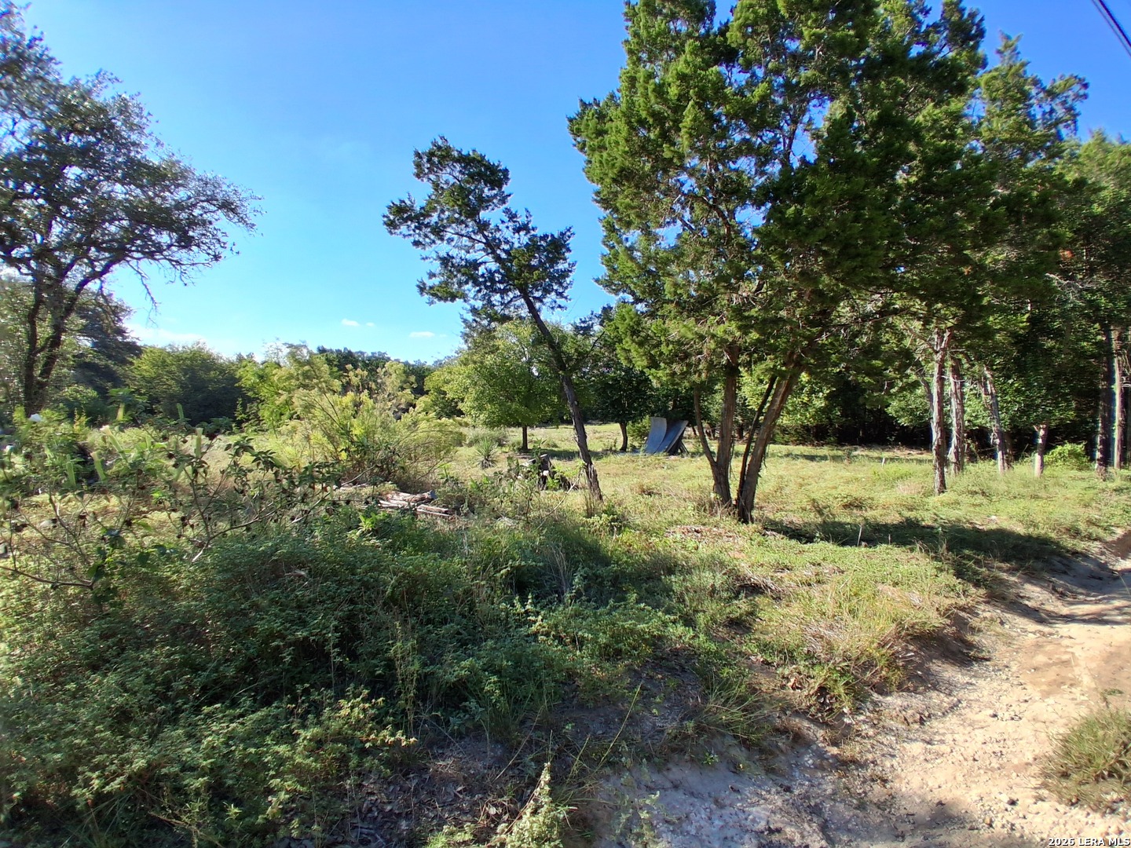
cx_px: 566
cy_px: 424
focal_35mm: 17
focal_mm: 1.4
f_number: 2.2
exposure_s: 1/1227
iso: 50
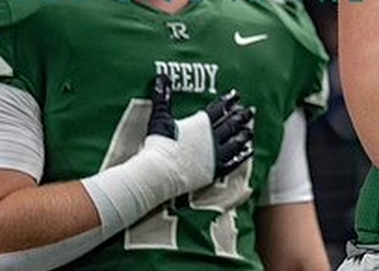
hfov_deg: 4.4
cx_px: 513
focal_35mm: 458
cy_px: -87
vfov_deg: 3.1
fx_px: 4933
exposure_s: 1/320
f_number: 2.8
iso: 1250
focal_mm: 148
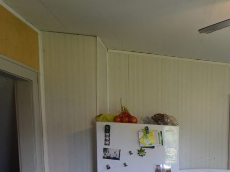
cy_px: 181
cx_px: 249
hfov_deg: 38.3
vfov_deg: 31.6
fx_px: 274
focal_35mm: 41
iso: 400
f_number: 4
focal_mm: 11
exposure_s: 1/80
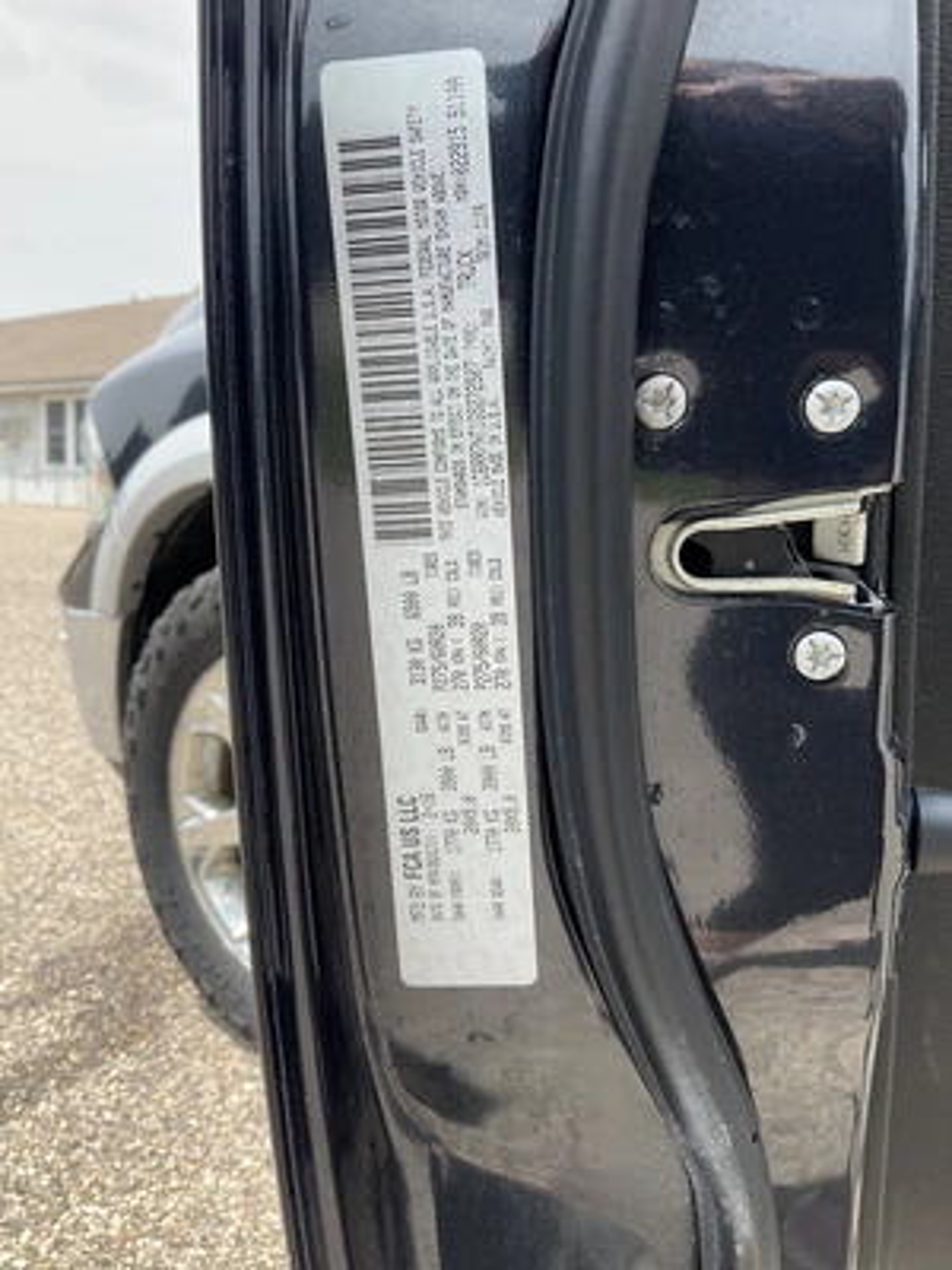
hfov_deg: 48.2
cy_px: 635
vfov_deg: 61.7
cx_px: 476
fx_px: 1063
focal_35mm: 29
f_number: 1.8
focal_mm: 3
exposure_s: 1/749
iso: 25
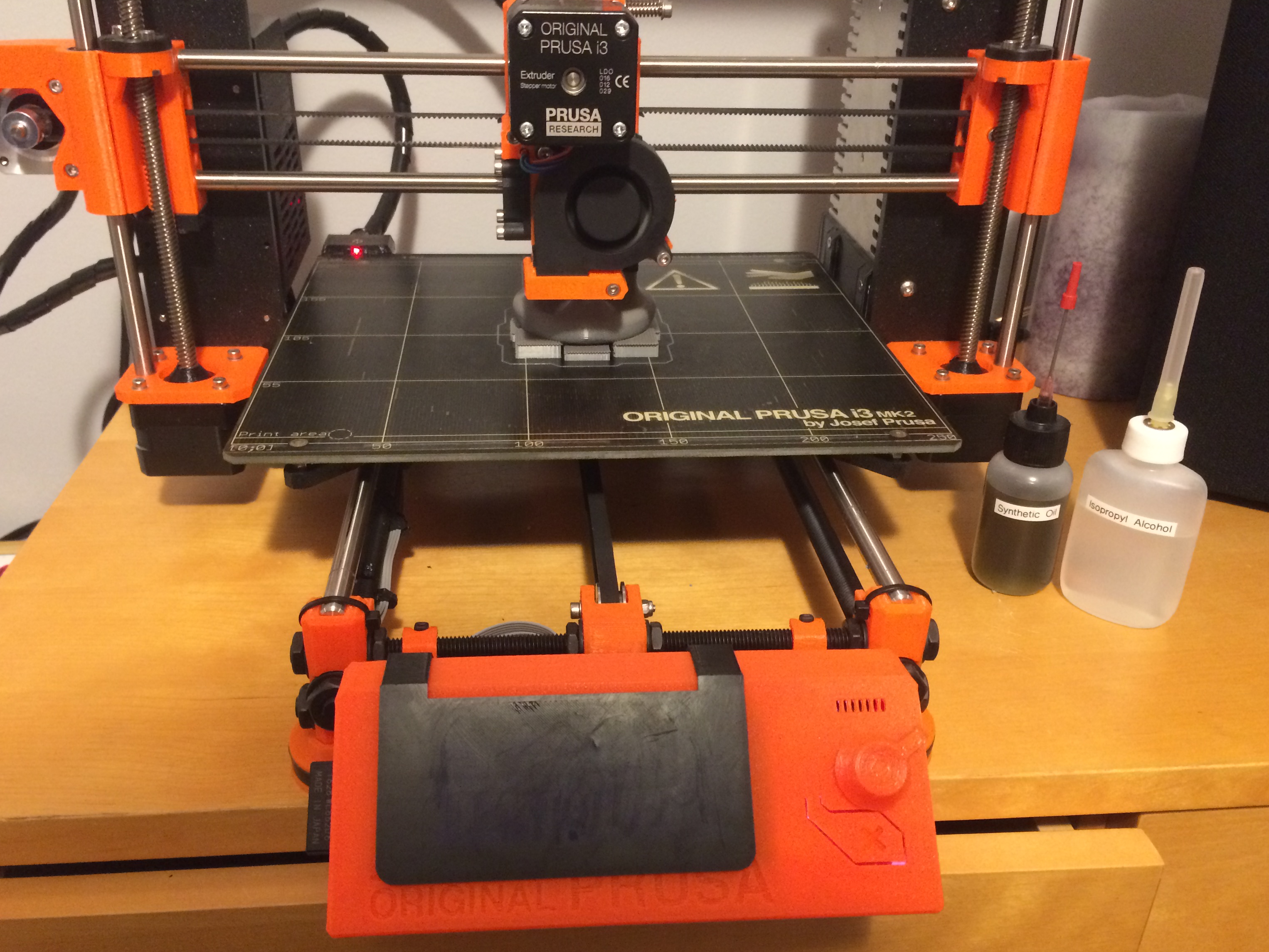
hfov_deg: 58.3
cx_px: 612
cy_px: 503
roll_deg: -0.4
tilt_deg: -29.4
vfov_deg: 45.4
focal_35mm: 31
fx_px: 1136
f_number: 2.2
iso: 320
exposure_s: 1/15
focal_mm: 4.15
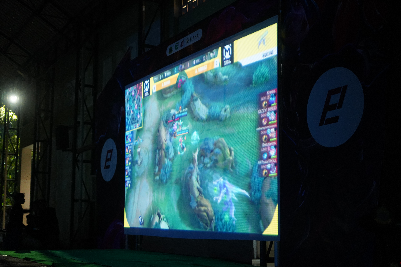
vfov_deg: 27.0
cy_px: 134
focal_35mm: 50
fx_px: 557
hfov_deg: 39.6
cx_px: 200
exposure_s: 1/40
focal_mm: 50
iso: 3200
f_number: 1.8
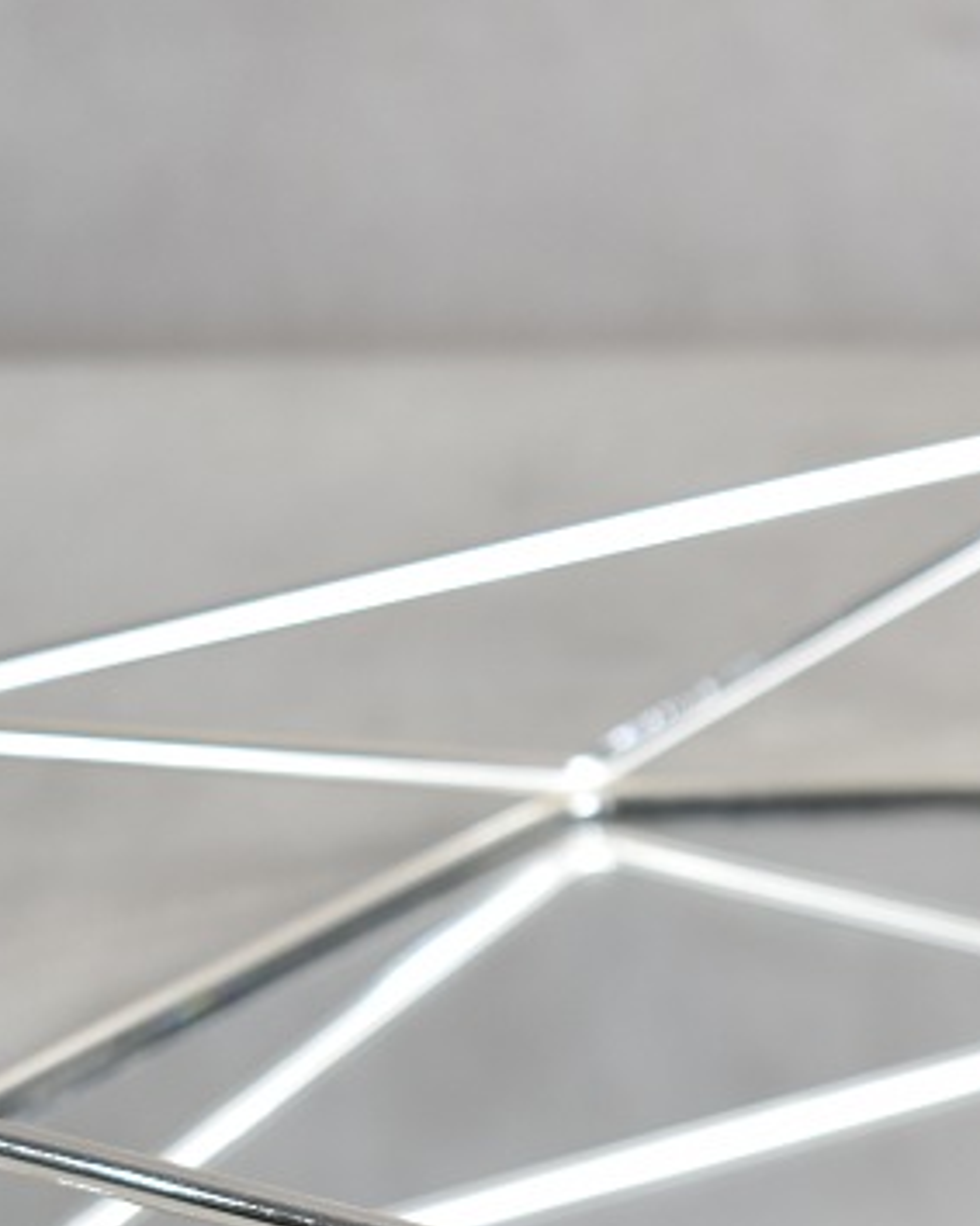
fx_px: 5054
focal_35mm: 139
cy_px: 1129
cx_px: 1267
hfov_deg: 10.8
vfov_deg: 13.7
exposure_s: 1/40
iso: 400
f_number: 5
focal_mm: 35
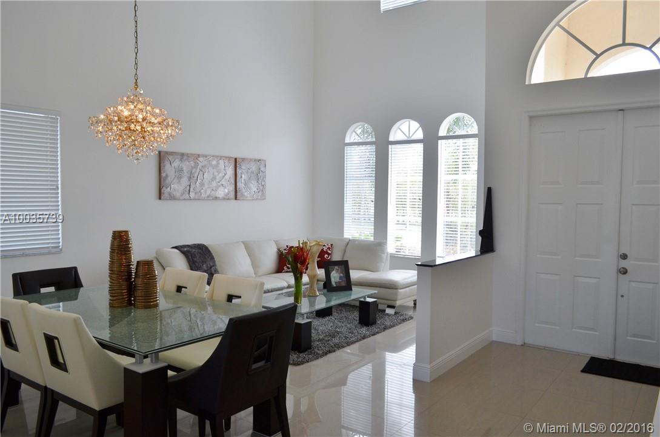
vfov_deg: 47.7
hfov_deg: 67.5
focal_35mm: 27
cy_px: 218
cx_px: 330
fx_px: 494
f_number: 5.6
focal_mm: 18
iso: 400
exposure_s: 1/125
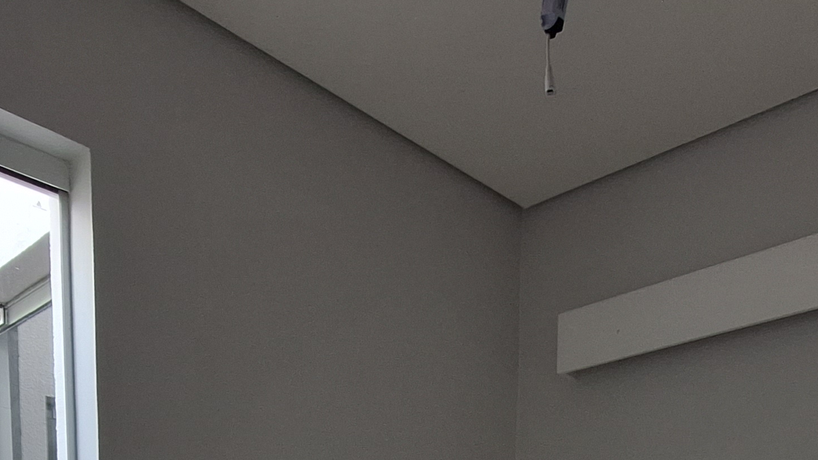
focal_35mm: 39
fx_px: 846
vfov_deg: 21.8
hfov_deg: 51.6
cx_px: 402
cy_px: 785
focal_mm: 1.74
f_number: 2.2
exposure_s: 1/60
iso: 50
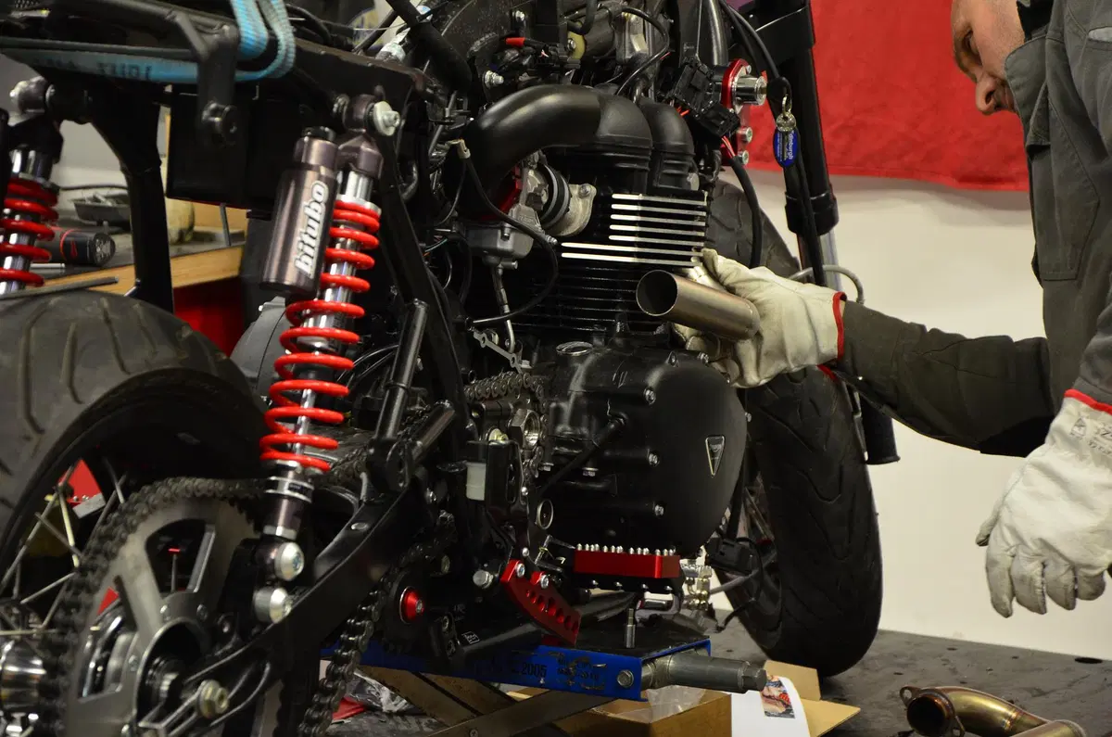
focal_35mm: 120
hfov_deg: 17.1
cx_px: 556
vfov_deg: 11.4
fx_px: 3699
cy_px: 368
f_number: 5.3
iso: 1000
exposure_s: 1/20
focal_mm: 80
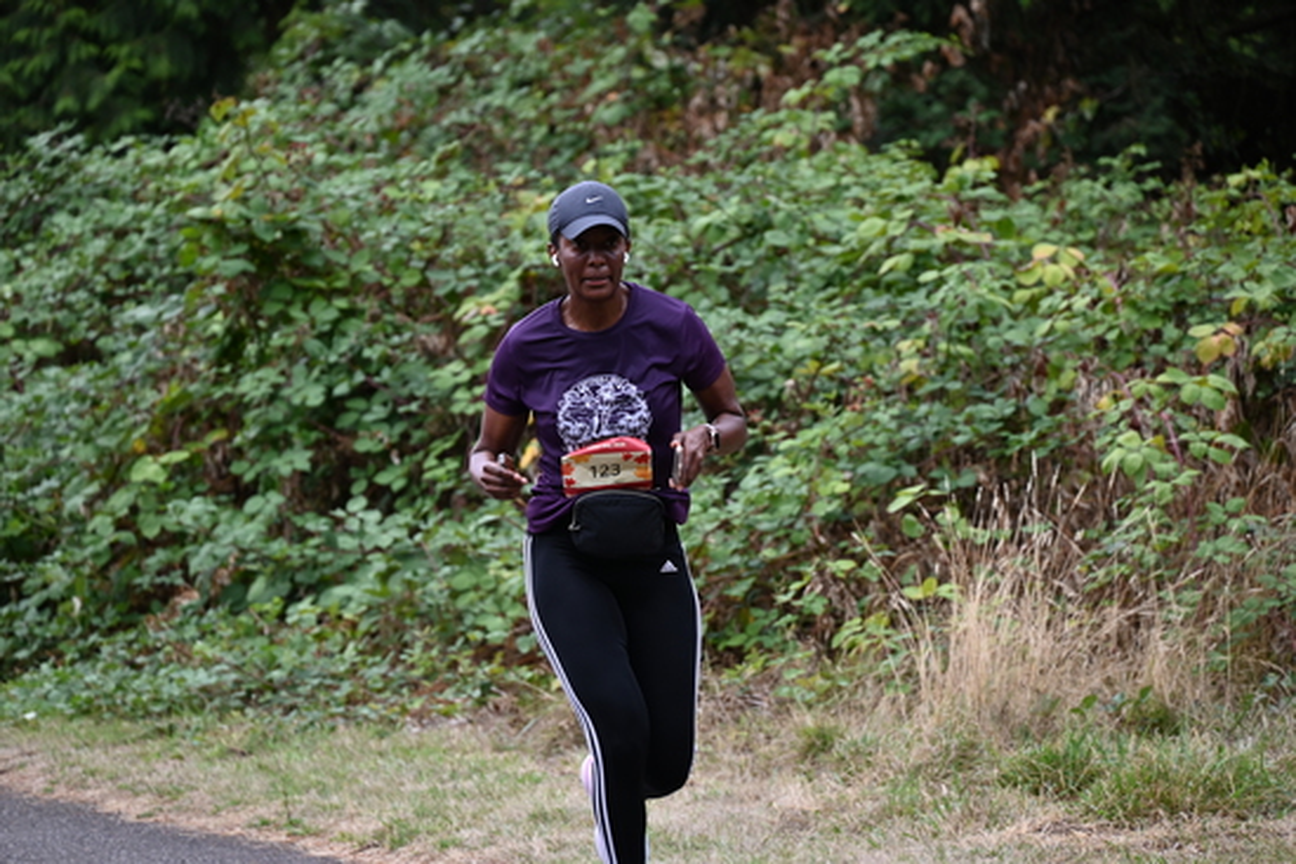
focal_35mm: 200
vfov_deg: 6.9
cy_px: 432
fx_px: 7201
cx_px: 648
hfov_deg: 10.3
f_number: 6.3
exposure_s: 1/320
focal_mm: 200
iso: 400
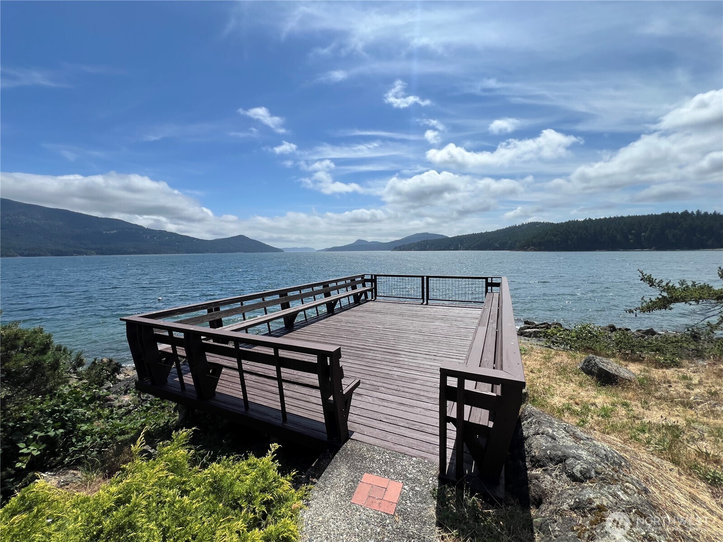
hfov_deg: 106.2
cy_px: 271
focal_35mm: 13
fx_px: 272
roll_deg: +0.9
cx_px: 362
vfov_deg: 89.9
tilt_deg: -4.4
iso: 32
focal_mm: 1.57
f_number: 1.8
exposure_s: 1/3040
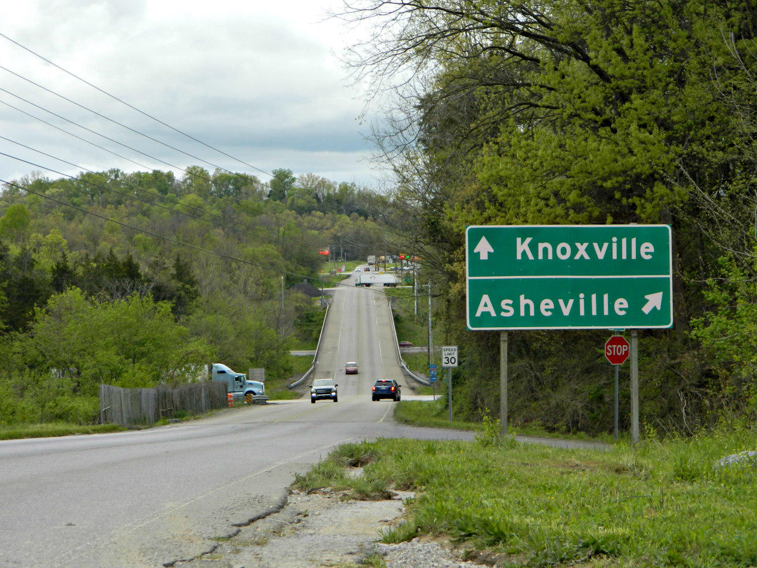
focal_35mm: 86
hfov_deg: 22.8
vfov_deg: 17.2
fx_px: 1881
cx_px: 380
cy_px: 290
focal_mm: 15.1
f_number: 4.2
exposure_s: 1/200
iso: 80
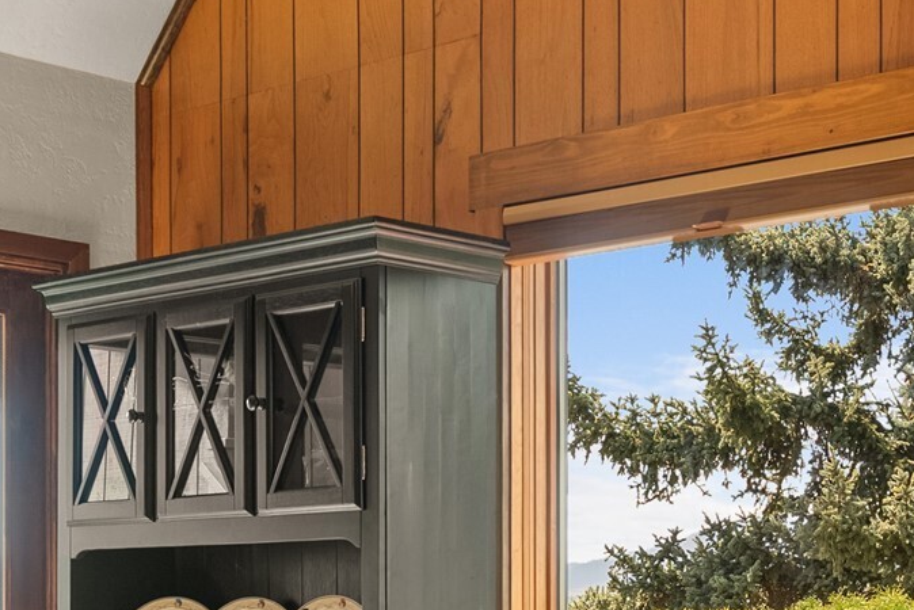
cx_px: 865
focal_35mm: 84
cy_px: 664
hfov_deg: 23.4
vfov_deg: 15.9
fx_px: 2127
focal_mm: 33.3
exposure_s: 1/15
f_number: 5
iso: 400
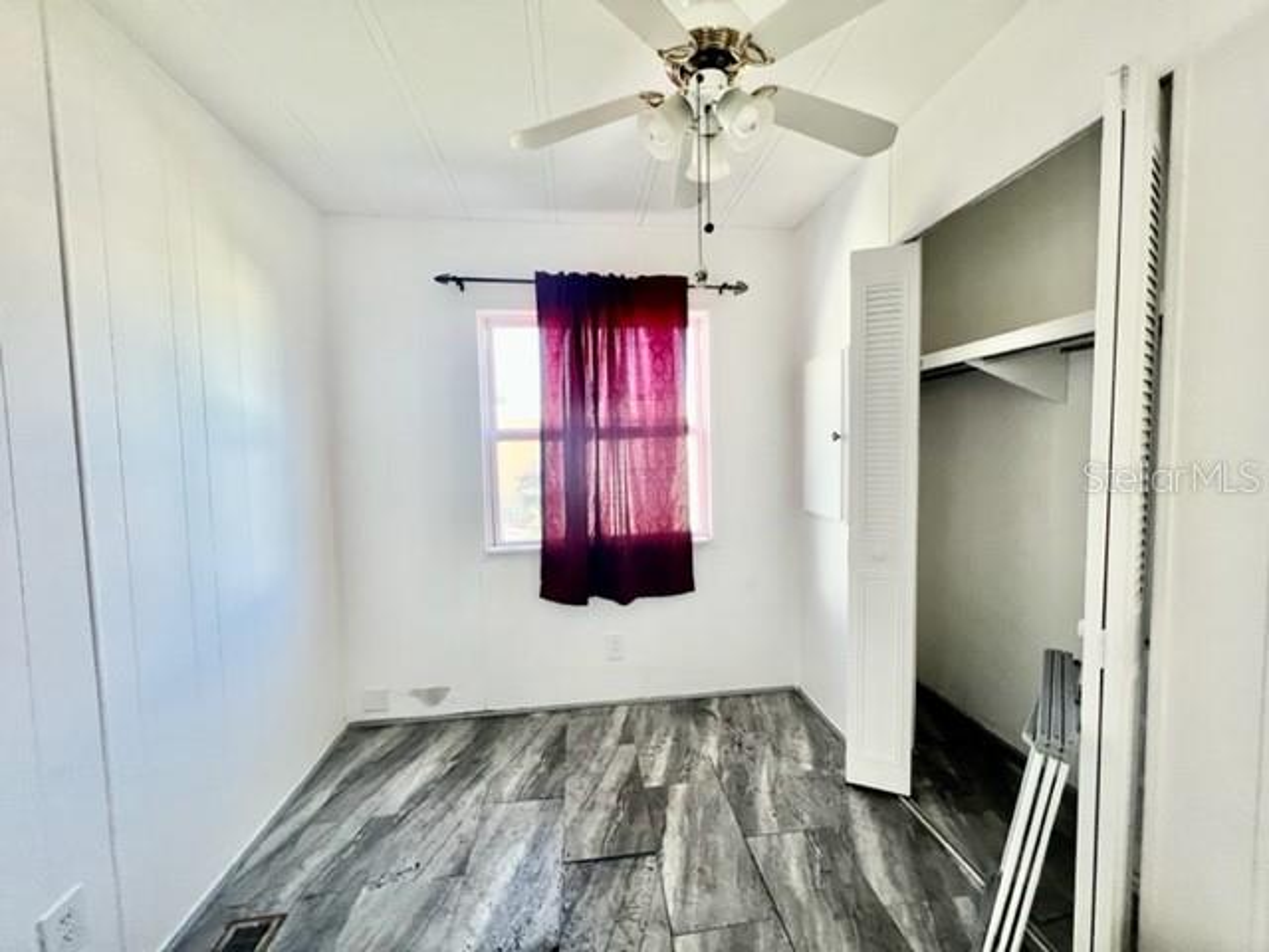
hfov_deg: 106.2
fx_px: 477
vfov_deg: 89.9
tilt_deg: -4.6
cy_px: 476
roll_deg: +1.7
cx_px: 634
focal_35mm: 13
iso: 160
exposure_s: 1/120
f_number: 1.8
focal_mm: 1.57
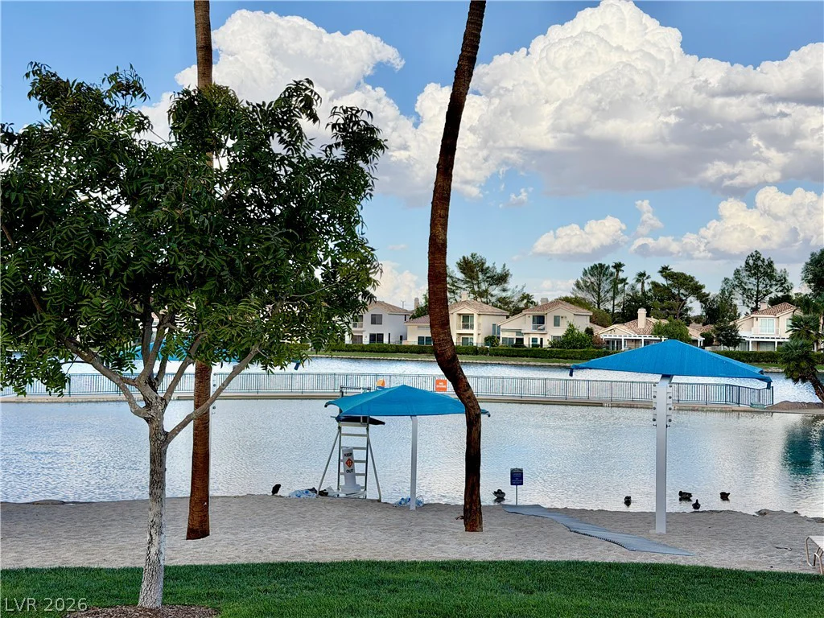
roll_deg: -0.8
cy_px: 309
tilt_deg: +0.2
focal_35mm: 48
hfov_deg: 39.7
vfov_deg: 30.3
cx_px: 412
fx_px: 1143
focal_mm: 6.76
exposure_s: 1/5208
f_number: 1.78
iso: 64
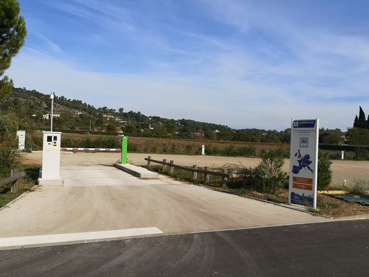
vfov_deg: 42.9
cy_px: 138
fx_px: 352
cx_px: 184
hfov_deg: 55.4
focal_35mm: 33
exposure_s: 1/3521
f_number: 1.8
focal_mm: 3.95
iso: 50
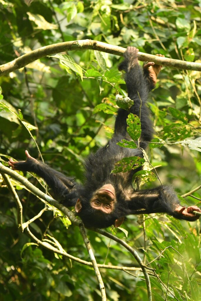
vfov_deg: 5.1
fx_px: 3390
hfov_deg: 3.4
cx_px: 100
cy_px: 150
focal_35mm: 405
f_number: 5.6
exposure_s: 1/400
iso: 3200
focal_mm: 270
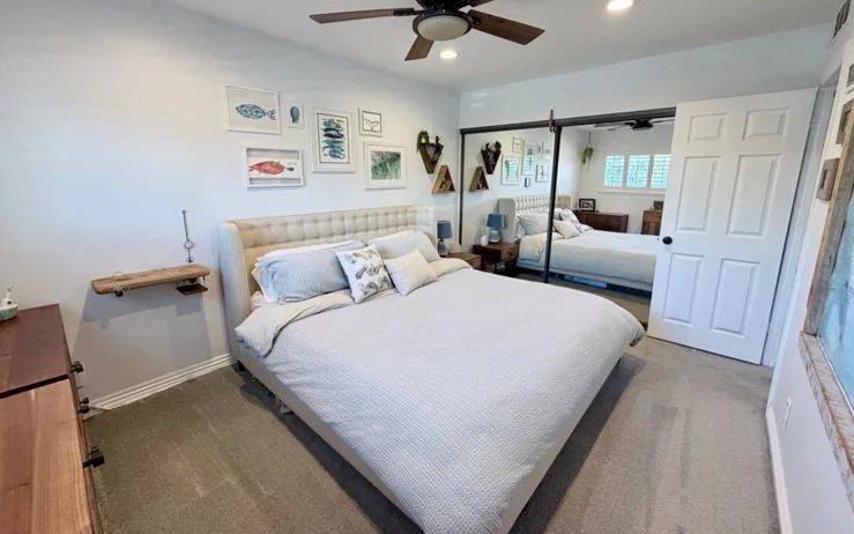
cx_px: 424
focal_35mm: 15
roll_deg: +0.8
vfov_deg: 74.7
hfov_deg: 101.5
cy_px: 245
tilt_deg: -10.6
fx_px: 349
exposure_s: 1/120
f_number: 2.2
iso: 250
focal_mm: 2.22
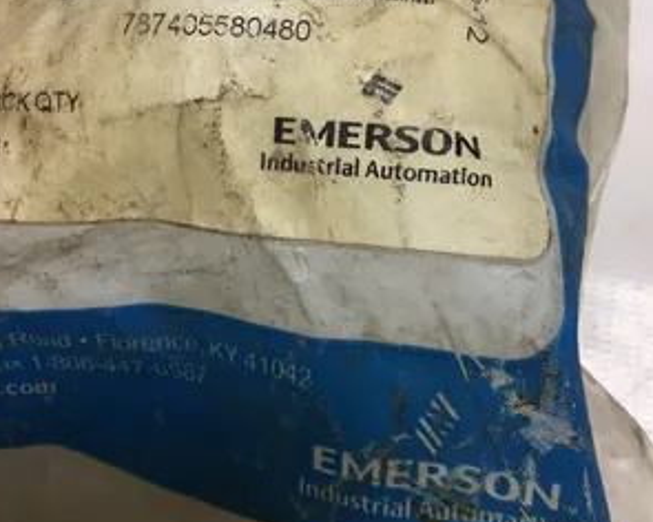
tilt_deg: -70.3
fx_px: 792
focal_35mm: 41
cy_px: 184
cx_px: 323
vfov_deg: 36.2
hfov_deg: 44.8
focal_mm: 3.3
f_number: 2.4
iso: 25
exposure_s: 1/189
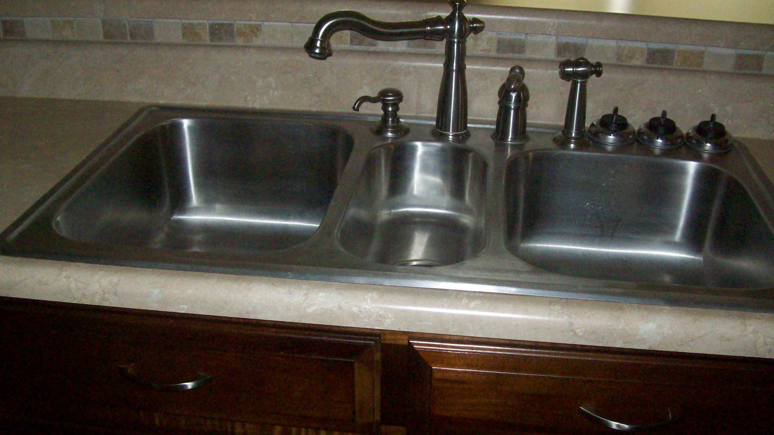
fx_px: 821
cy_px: 269
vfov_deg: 29.6
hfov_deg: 50.5
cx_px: 384
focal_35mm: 40
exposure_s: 1/128
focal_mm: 6
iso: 400
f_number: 2.7
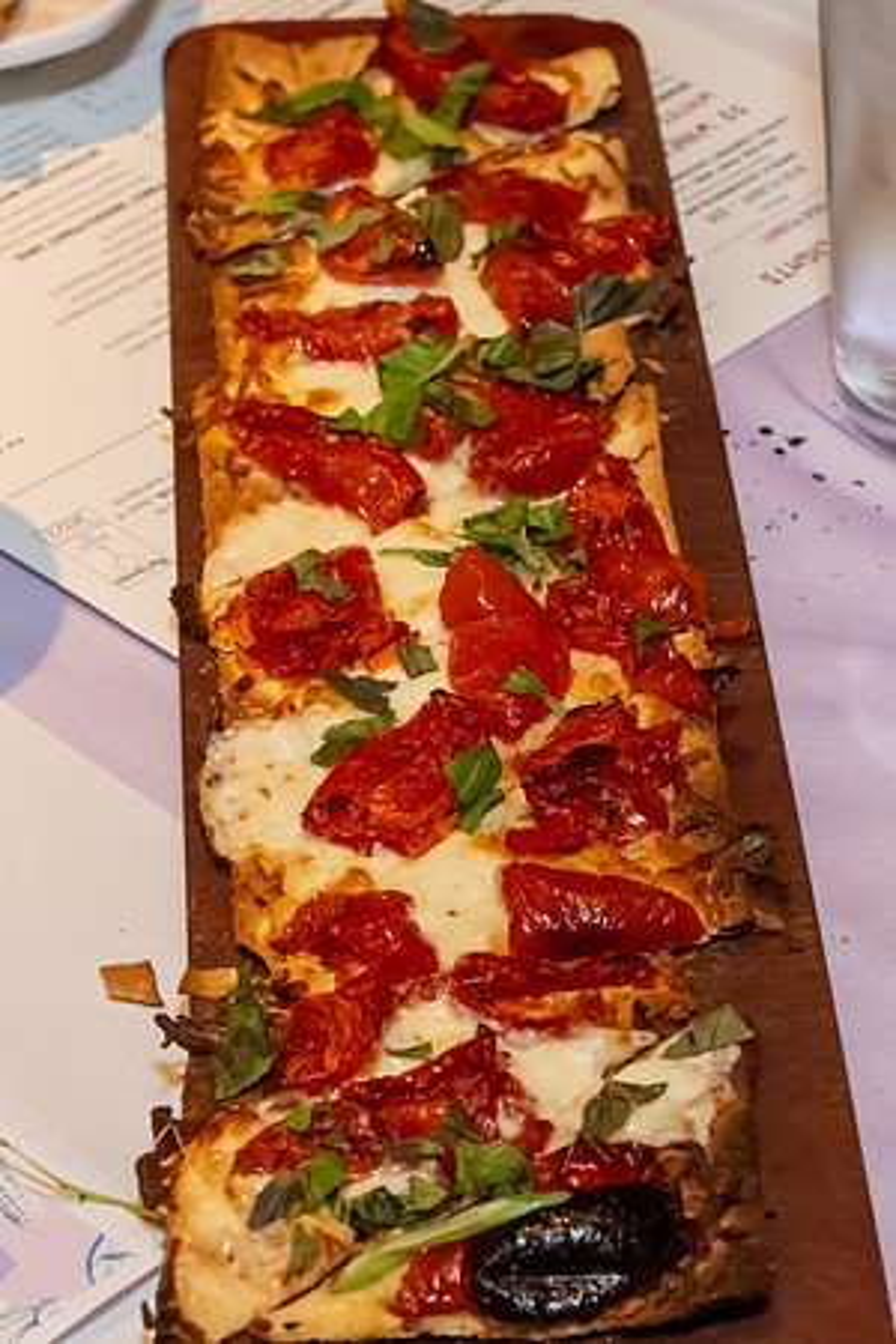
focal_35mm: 123
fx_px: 4593
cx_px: 549
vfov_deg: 16.6
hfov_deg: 11.1
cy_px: 672
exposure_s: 1/250
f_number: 7.1
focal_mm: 55
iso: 6400
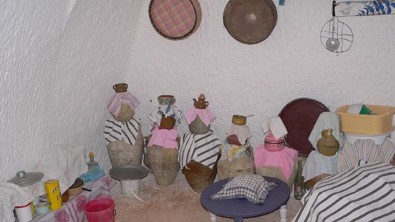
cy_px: 124
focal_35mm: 40
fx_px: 419
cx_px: 198
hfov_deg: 50.5
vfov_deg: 29.7
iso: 80
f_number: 2.8
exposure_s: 1/60
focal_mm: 6
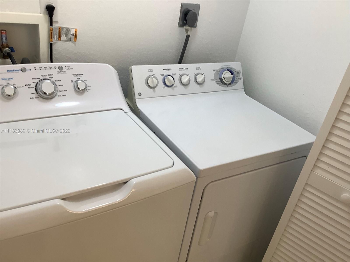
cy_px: 131
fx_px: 313
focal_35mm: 31
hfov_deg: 58.4
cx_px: 175
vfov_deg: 45.4
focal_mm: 3.3
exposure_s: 1/60
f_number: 2.4
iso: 50
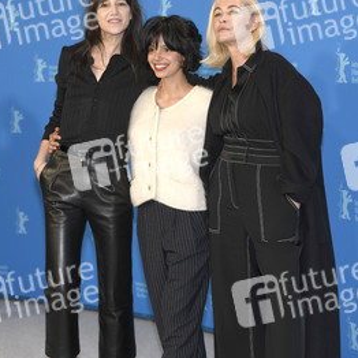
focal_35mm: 101
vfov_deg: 17.2
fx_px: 1182
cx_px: 178
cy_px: 227
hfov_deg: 17.2
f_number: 4
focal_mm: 78
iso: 640
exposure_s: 1/400
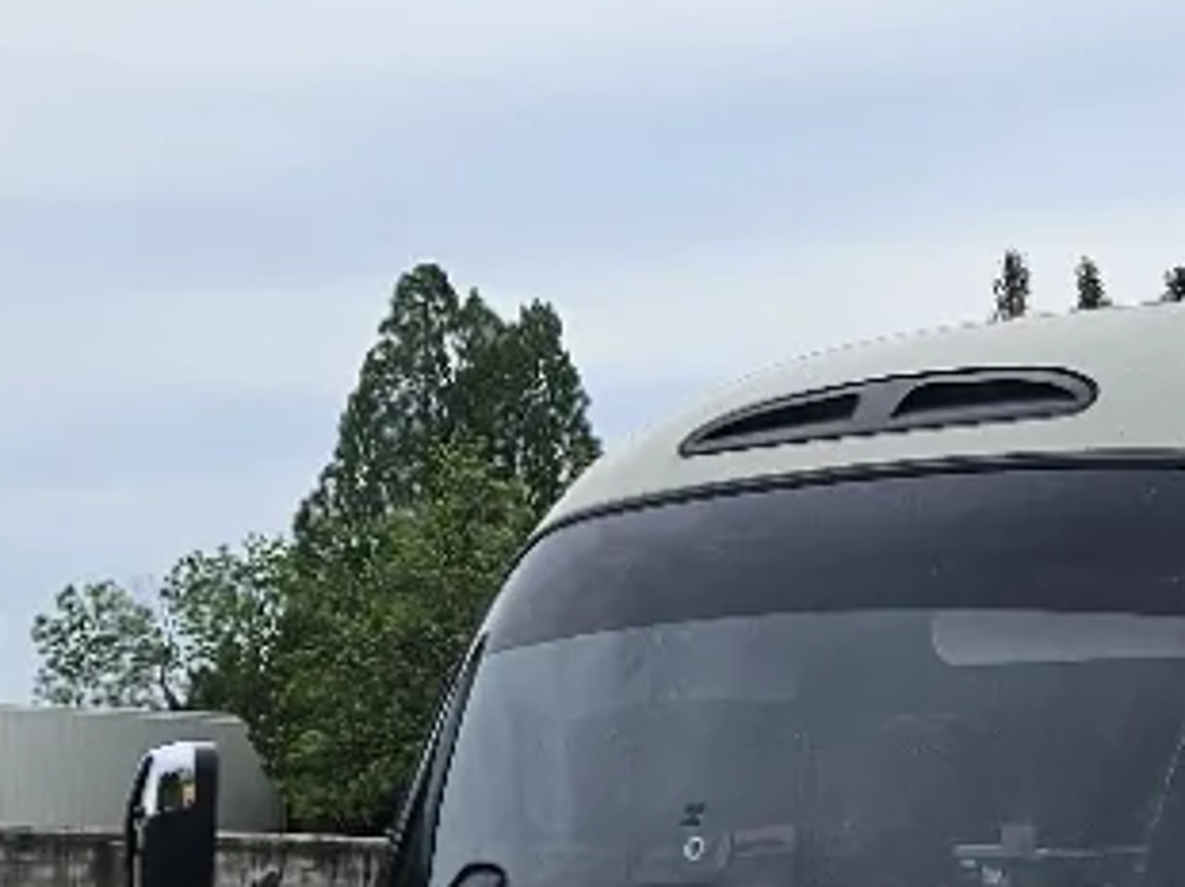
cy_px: 558
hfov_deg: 19.9
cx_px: 1235
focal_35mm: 95
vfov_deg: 15.5
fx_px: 3250
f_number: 1.8
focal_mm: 5.4
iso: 25
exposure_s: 1/291
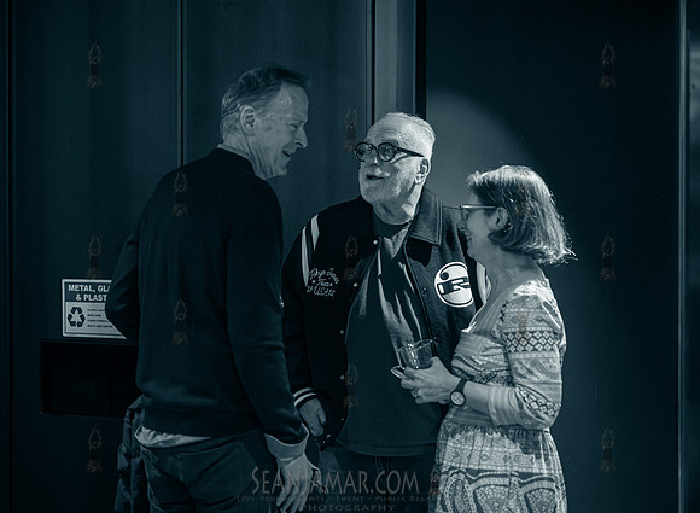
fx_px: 1755
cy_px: 250
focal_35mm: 87
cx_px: 393
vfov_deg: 16.6
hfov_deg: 22.6
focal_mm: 79
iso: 16000
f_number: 2.8
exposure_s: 1/250
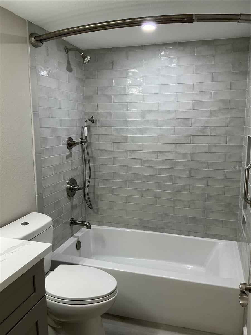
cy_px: 168
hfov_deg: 49.7
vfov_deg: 63.4
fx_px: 271
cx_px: 126
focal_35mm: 28
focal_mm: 3
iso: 64
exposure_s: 1/60
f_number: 1.8
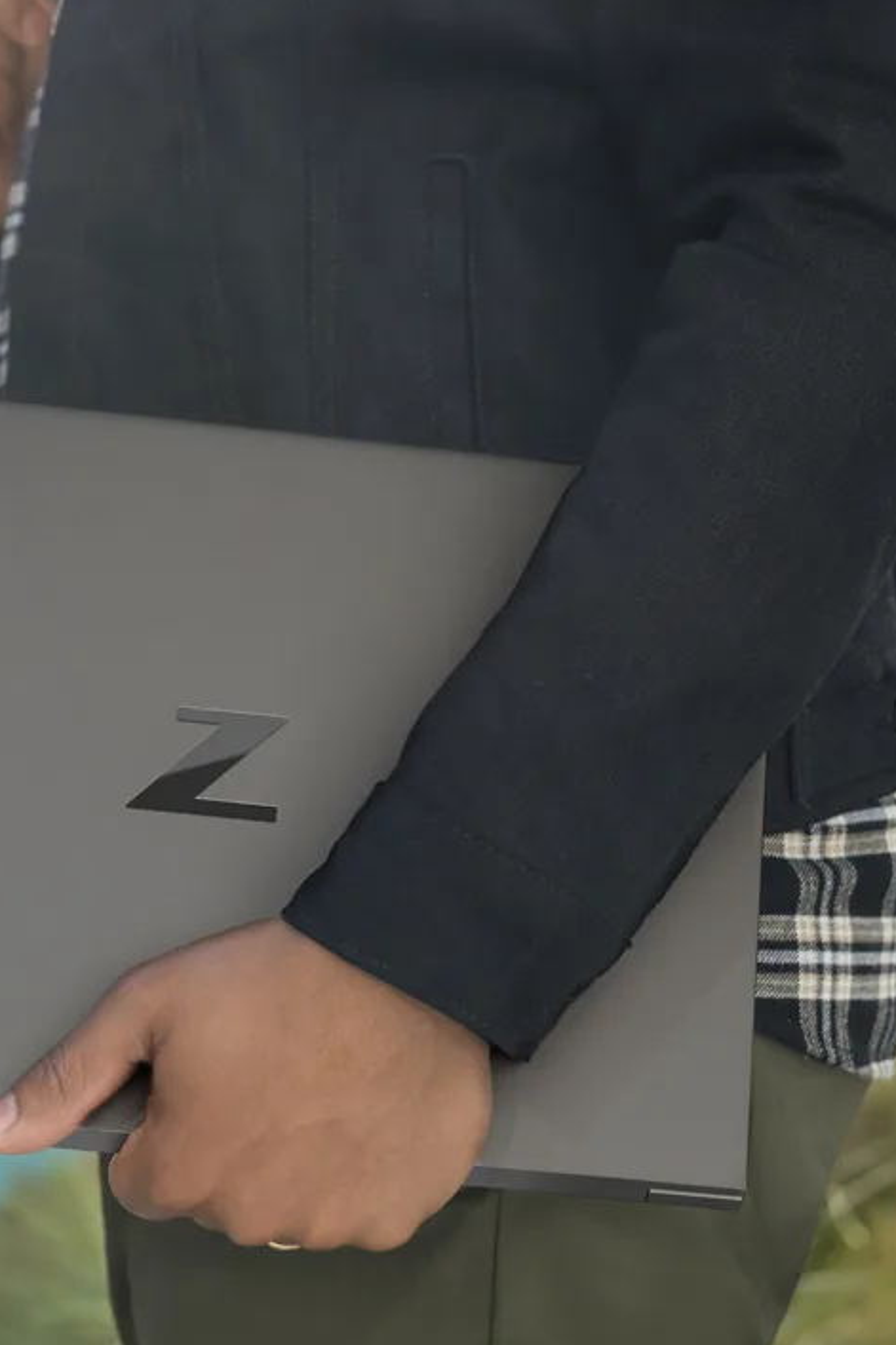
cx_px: 377
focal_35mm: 90
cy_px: 755
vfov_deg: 22.6
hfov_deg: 15.2
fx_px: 3361
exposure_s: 1/2000
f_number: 4
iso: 500
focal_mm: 53
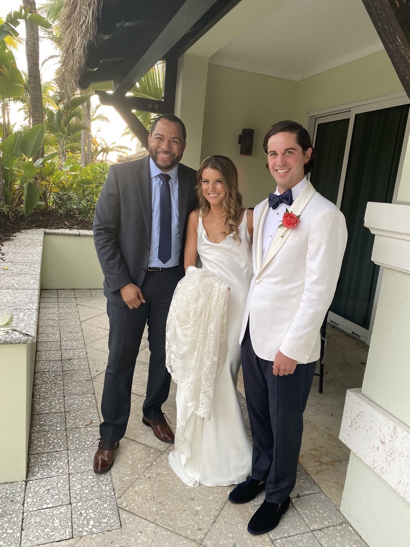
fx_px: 411
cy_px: 274
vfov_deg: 67.3
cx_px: 205
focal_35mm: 26
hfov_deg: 53.1
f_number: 1.8
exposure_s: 1/102
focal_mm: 4.25
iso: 125
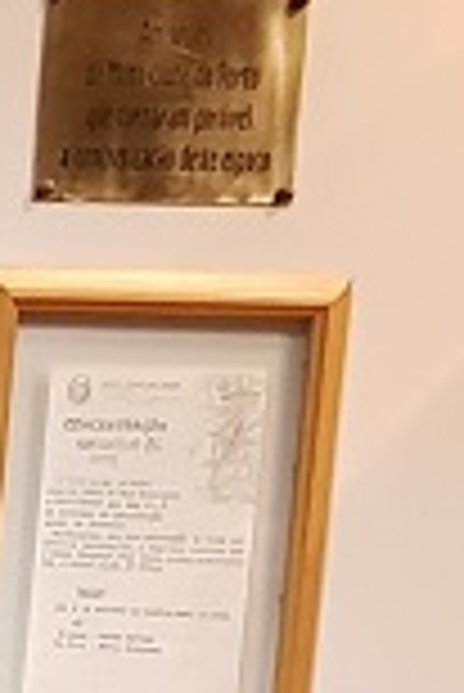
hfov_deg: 5.0
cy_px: 1858
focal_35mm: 211
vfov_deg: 8.6
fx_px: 4070
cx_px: -1973
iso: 200
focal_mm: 4.2
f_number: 1.7
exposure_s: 1/13
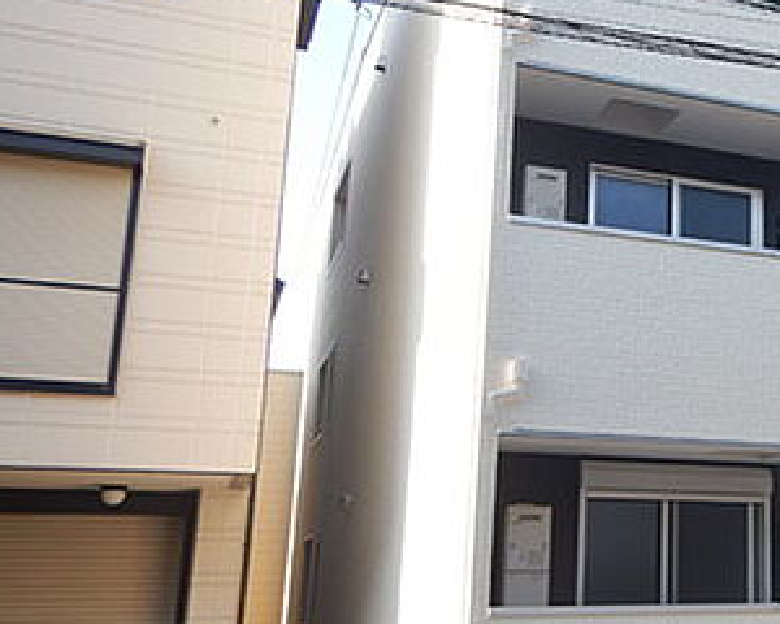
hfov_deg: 34.0
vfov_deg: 30.3
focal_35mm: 50
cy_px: 315
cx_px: 783
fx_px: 1154
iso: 125
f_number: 2.8
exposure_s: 1/400
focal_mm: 4.3
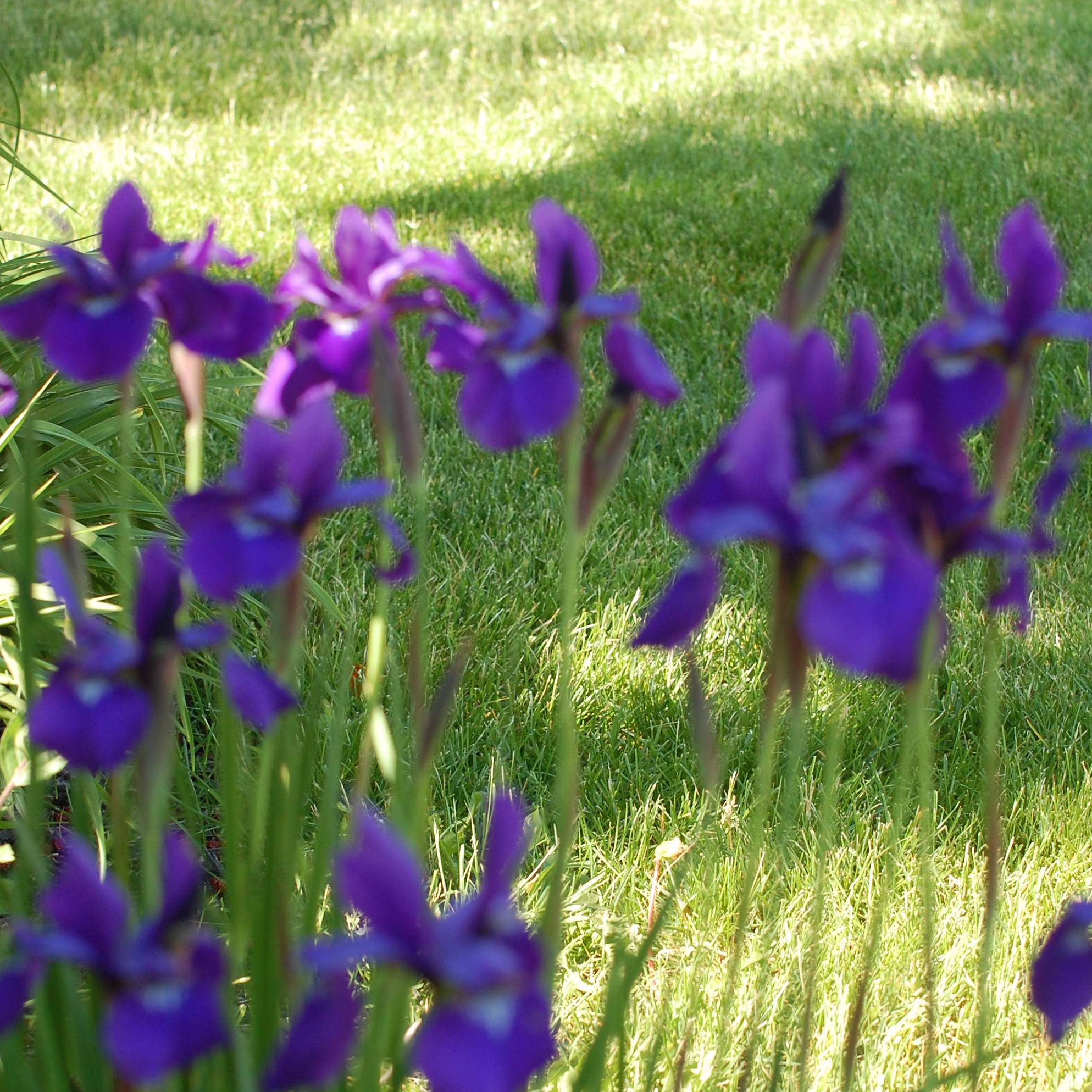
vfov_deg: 12.9
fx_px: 4818
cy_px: 650
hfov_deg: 12.9
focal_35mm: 135
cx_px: 544
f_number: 9
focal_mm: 70
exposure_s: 1/100
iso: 400
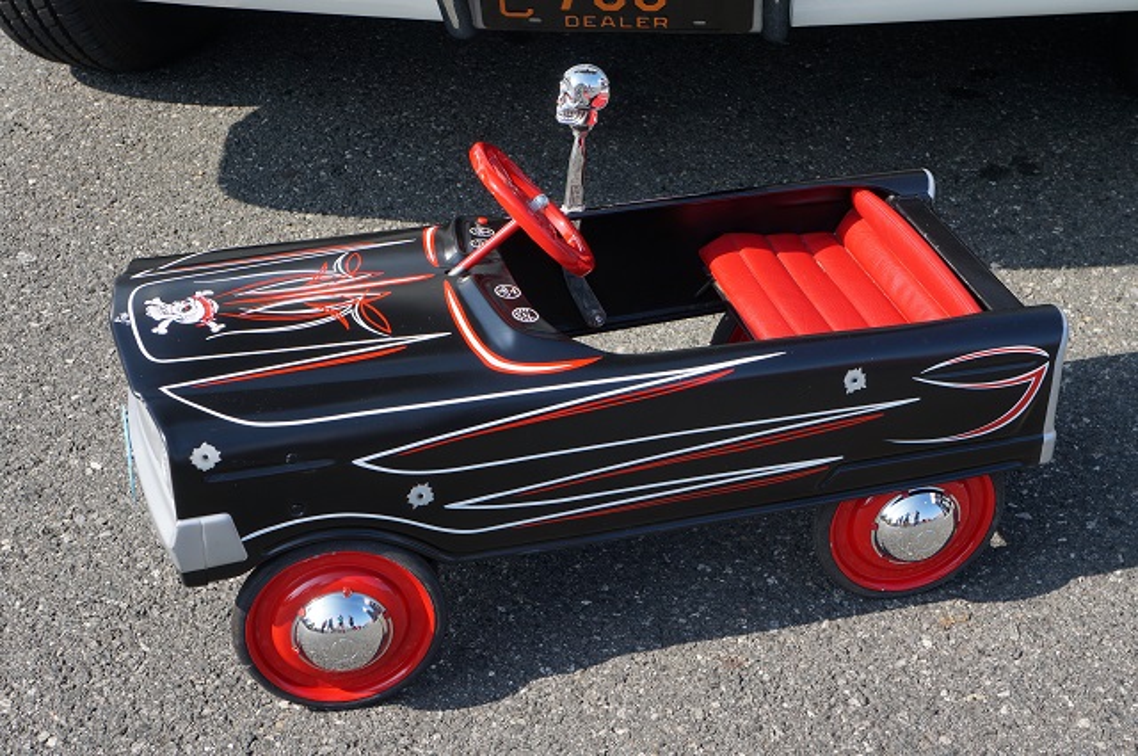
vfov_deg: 21.5
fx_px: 1989
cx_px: 569
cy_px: 378
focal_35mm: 63
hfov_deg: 31.9
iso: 100
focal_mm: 42
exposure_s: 1/160
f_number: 8
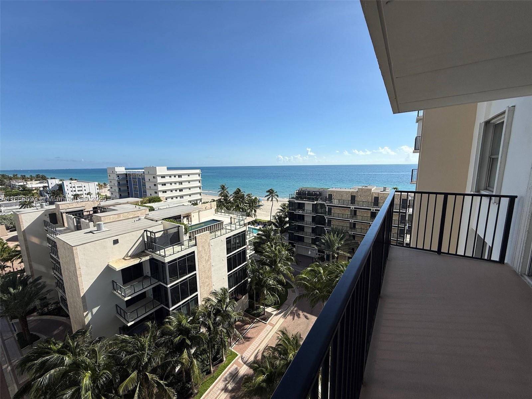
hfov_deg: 102.1
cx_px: 266
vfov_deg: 85.7
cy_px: 200
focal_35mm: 14
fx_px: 215
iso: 50
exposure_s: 1/3289
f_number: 2.2
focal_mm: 2.22
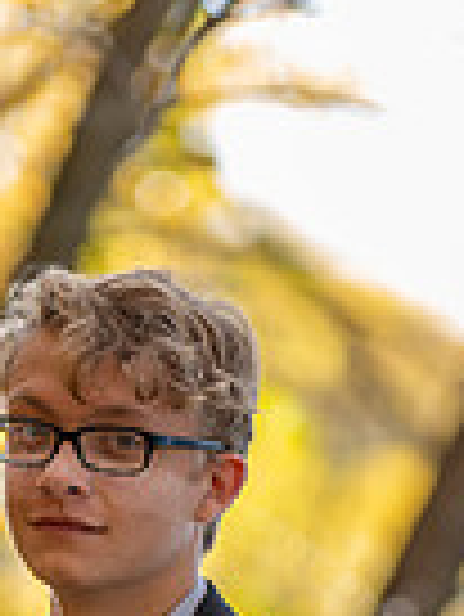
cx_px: 162
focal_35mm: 269
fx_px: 4800
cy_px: 1003
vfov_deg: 7.2
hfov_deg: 5.5
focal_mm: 85
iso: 80
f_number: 1.4
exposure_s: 1/640
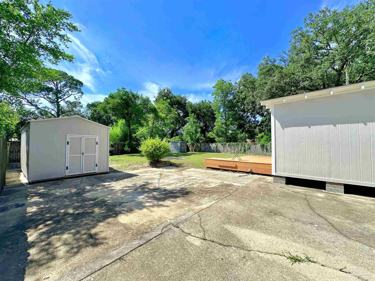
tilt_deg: +1.4
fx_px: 152
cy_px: 140
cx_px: 188
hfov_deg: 102.1
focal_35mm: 14
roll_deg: +0.1
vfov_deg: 85.7
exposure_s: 1/1511
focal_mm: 2.22
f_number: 2.2
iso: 40
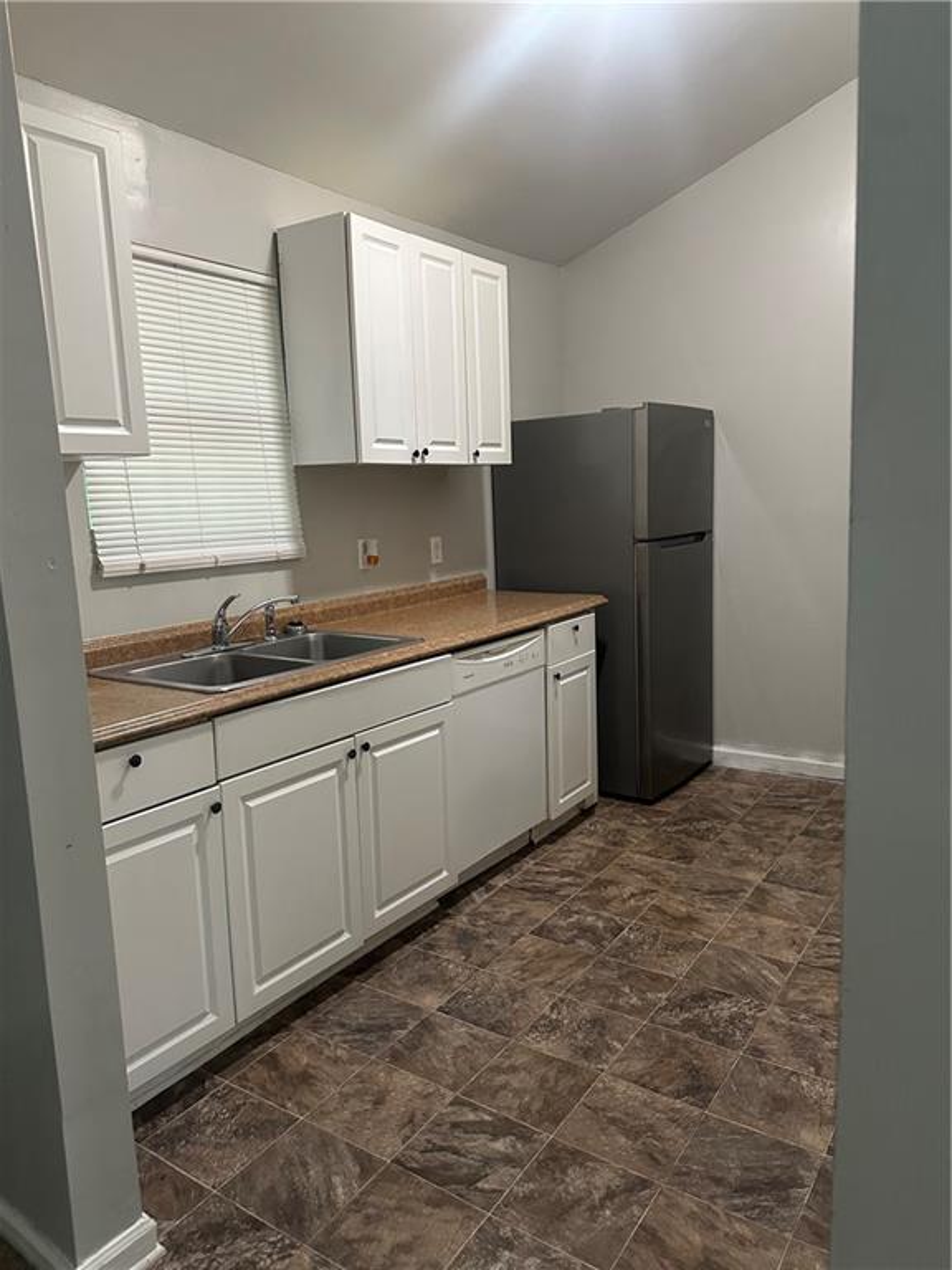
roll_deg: +1.6
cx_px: 476
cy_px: 635
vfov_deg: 71.6
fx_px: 880
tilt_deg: -7.5
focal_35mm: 24
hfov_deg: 56.8
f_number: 1.78
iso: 500
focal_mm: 6.86
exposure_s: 1/60
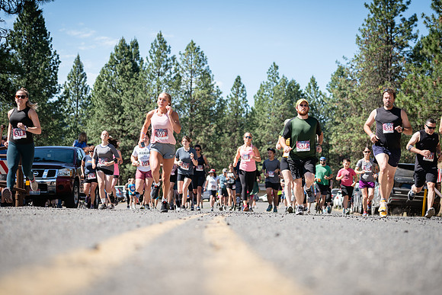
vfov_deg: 18.4
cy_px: 148
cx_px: 221
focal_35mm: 74
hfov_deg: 27.3
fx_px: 909
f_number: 4
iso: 100
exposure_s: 1/500
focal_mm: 74
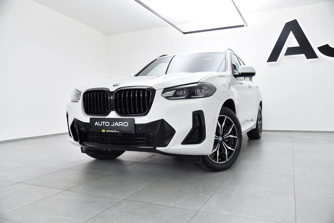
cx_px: 167
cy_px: 112
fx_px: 278
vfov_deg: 43.6
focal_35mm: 30
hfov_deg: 61.9
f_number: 4.5
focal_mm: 30
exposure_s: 1/250
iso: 1250
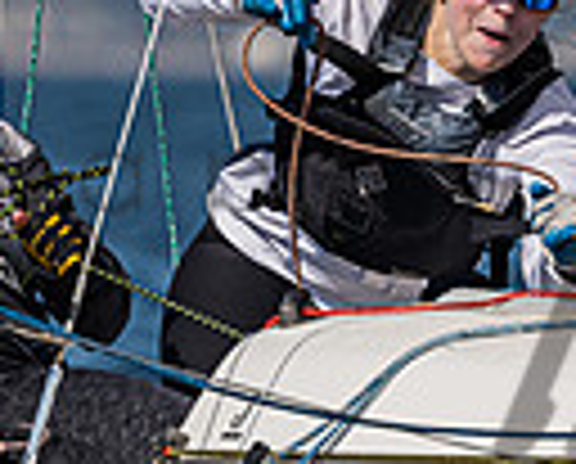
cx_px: 297
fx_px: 21033
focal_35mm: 1231
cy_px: -164
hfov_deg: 1.6
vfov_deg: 1.3
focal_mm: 290
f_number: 5.3
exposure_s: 1/8000
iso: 400
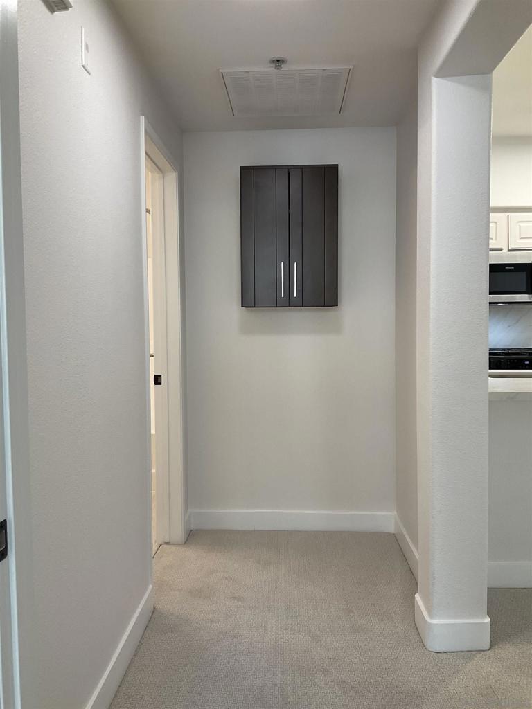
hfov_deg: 48.2
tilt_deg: -3.2
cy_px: 354
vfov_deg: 61.7
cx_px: 266
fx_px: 594
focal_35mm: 29
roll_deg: +0.7
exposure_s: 1/60
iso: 50
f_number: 1.8
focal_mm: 3
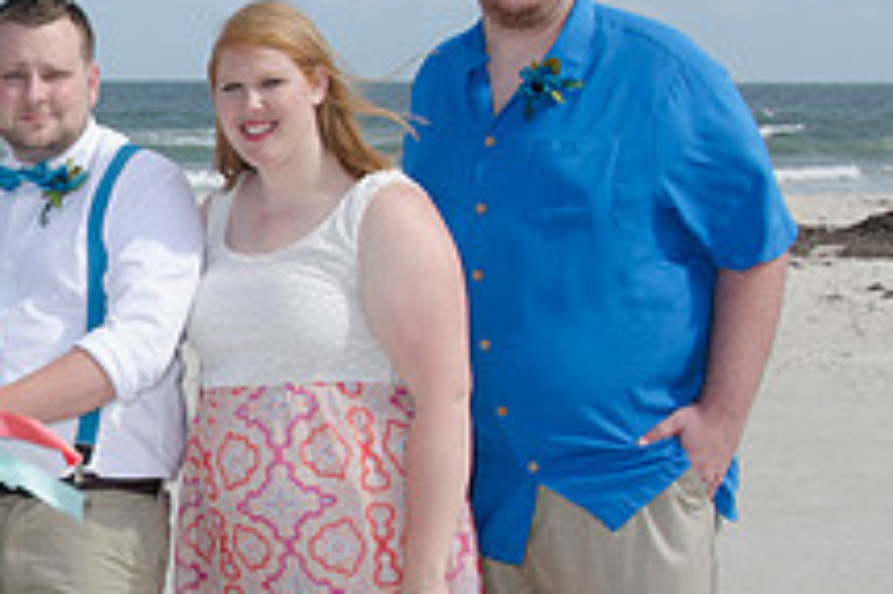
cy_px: 341
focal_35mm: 97
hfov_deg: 20.3
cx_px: -37
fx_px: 2404
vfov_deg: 14.1
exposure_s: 1/250
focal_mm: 24
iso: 100
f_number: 9
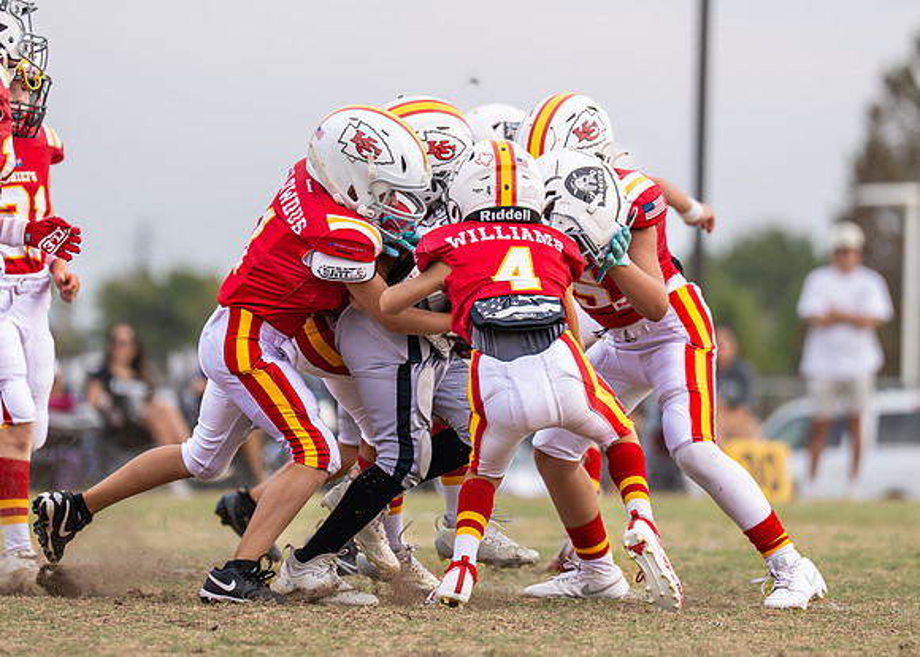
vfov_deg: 3.6
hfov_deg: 5.0
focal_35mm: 401
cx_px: 474
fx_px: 10481
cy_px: 212
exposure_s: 1/1600
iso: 160
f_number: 2.8
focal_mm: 200
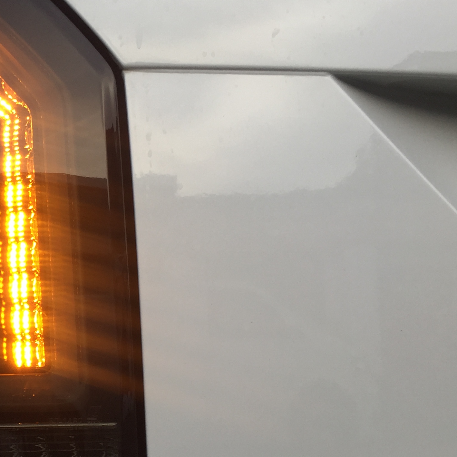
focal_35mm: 59
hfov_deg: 26.8
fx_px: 881
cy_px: 261
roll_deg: -0.9
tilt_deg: -2.0
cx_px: -44
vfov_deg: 29.0
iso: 32
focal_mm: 4.15
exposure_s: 1/102
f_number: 2.2
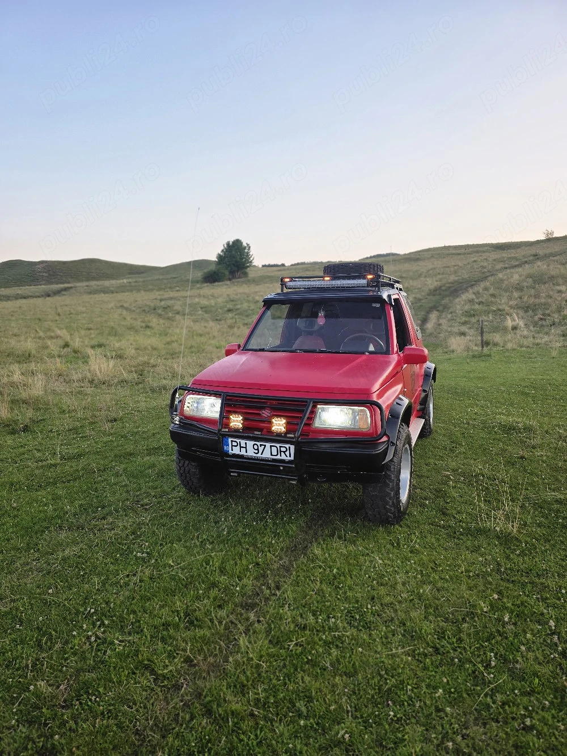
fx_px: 502
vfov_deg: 73.9
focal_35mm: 23
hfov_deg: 58.9
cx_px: 284
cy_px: 378
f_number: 1.7
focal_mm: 6.3
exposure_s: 1/370
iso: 50
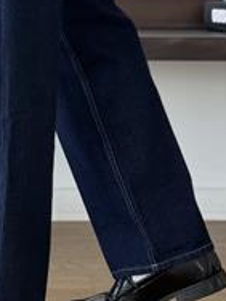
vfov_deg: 14.2
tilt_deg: +0.1
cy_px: -28
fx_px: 1184
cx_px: 45
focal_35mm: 136
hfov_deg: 10.9
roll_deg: -0.4
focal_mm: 6.76
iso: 64
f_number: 1.78
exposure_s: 1/219
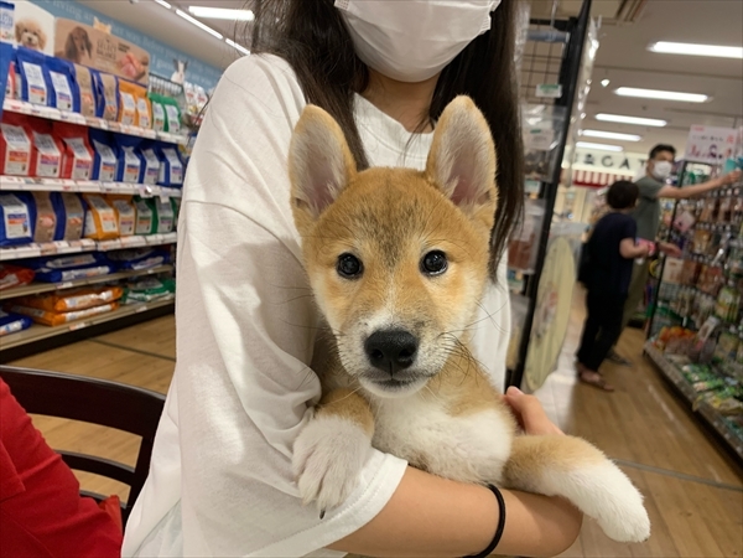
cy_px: 279
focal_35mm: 26
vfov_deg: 53.1
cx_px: 372
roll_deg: -7.6
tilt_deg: -6.8
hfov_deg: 67.3
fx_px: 558
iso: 100
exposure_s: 1/86
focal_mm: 4.25
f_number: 1.8
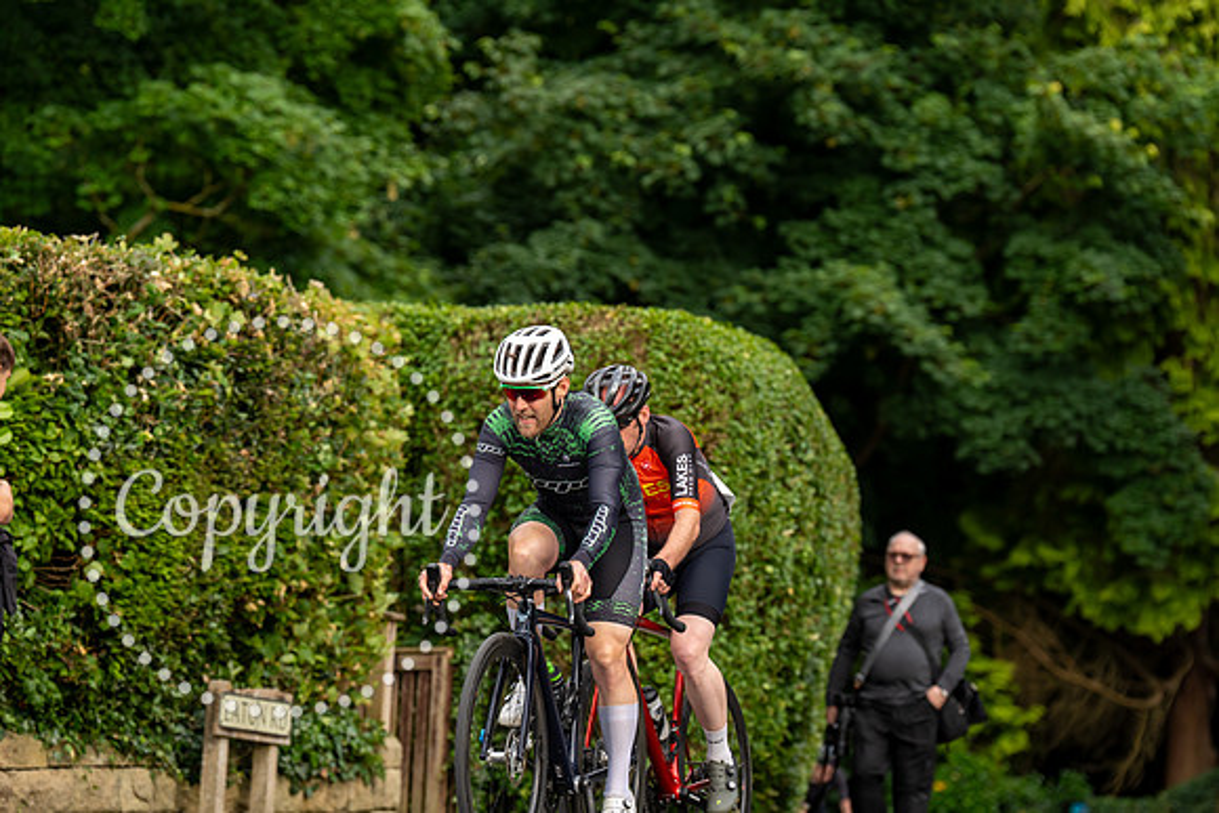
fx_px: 5249
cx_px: 610
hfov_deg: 13.2
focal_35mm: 155
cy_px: 406
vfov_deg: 8.9
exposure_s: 1/800
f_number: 4
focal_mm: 155
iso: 400
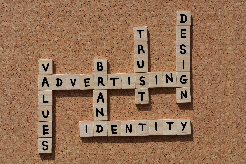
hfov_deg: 35.1
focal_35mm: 57
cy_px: 82
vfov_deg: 23.8
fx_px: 389
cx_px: 123
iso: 100
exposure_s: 1/250
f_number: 8
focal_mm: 38
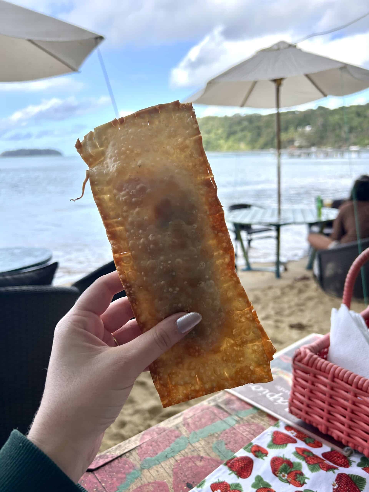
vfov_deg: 67.3
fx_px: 370
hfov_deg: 53.1
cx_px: 184
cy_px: 246
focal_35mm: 26
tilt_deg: -13.7
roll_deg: +1.9
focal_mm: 5.7
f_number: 1.5
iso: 50
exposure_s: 1/1280
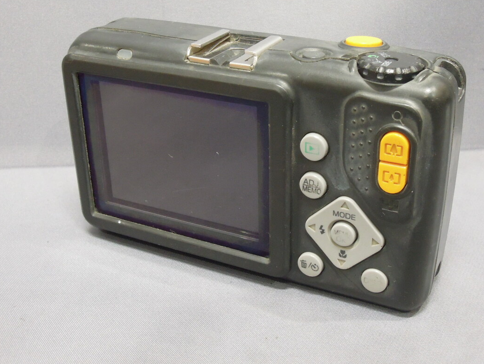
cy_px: 159
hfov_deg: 36.8
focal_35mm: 52
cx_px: 268
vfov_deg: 28.0
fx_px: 727
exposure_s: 1/10
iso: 800
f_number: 6.3
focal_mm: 8.1
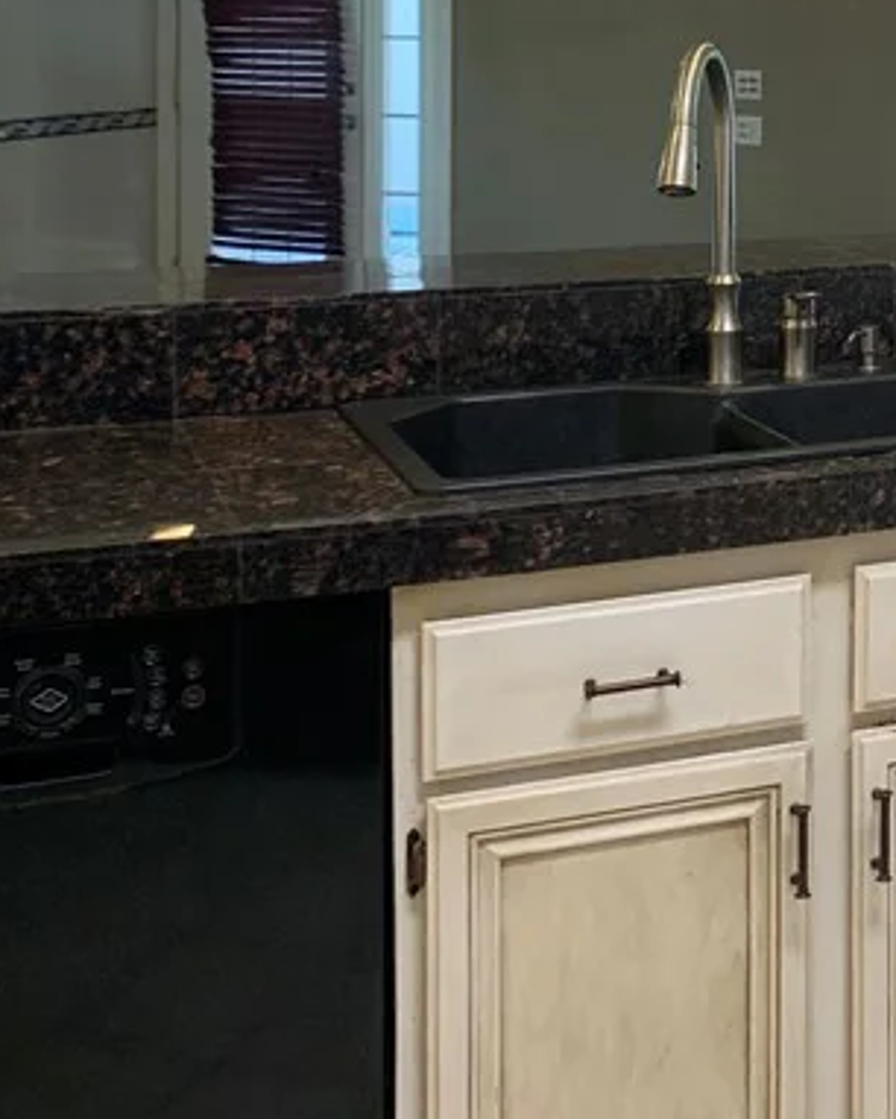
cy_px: 56
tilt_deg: -2.0
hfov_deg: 20.8
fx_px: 2252
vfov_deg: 26.7
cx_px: 1119
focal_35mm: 68
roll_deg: -0.5
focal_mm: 4.25
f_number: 1.8
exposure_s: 1/60
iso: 80
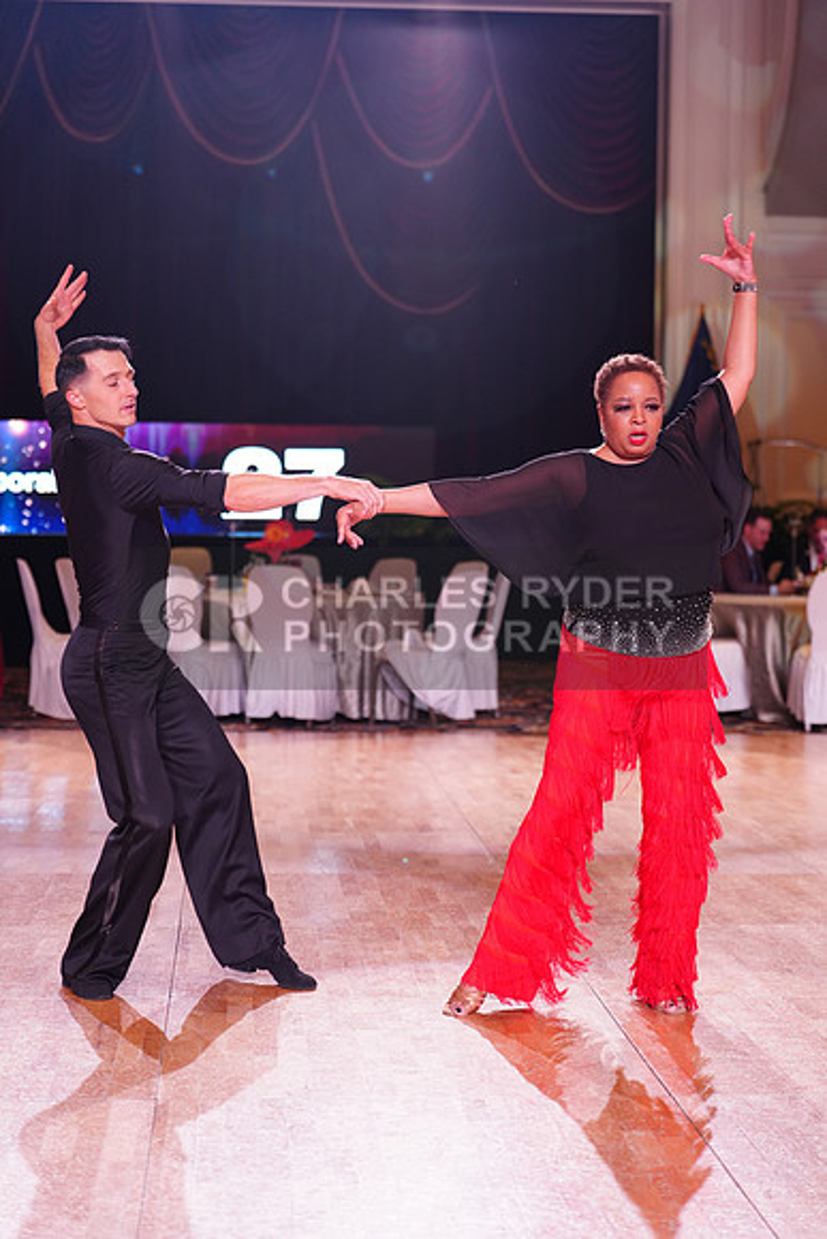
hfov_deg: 19.5
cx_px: 414
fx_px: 2410
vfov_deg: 28.8
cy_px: 620
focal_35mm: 70
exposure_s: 1/250
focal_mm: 70
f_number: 2.8
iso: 1000
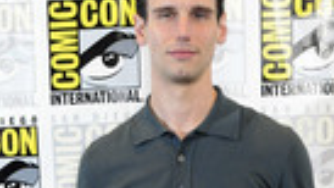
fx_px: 974
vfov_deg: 10.0
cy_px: 408
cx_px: 184
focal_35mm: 110
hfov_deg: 19.5
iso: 1000
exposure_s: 1/60
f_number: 4.5
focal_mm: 24
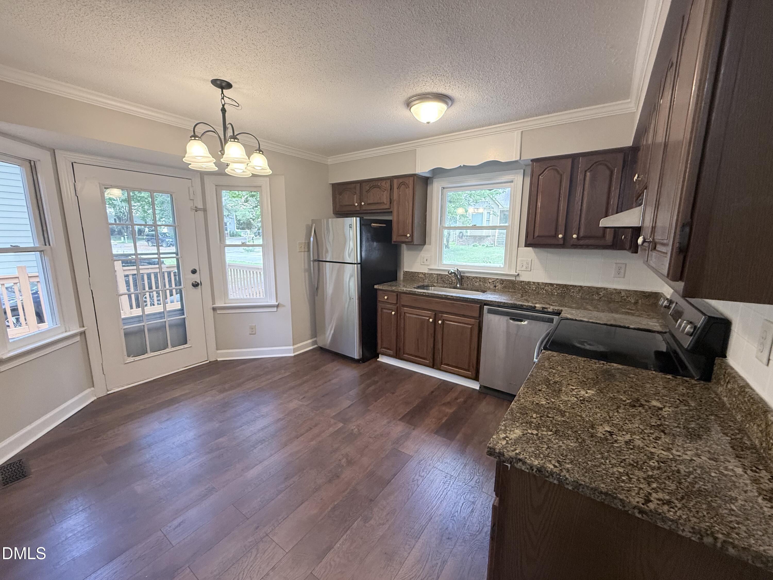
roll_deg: -0.3
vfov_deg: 85.7
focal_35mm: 14
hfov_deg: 102.1
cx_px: 386
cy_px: 290
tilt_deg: -8.8
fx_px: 313
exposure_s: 1/120
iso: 400
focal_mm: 2.22
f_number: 2.2
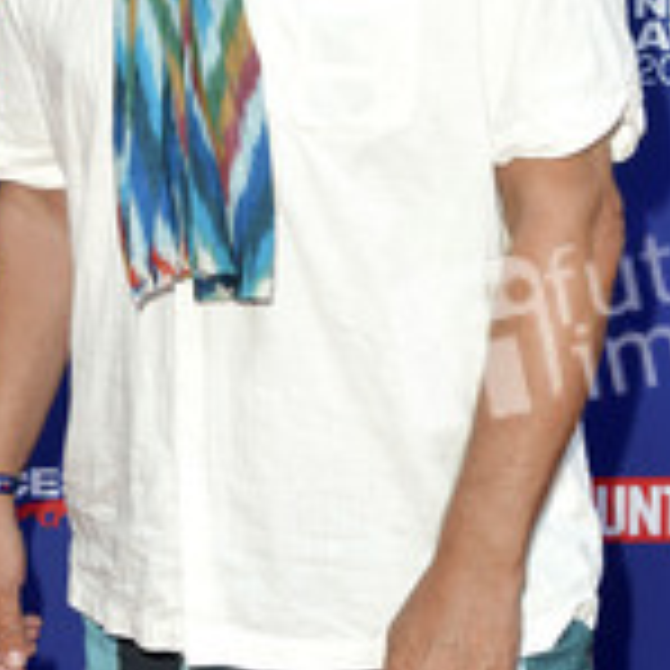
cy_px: 99
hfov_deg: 19.0
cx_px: 211
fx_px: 1993
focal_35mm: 91
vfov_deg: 18.8
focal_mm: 40
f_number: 6.3
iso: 640
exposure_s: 1/200
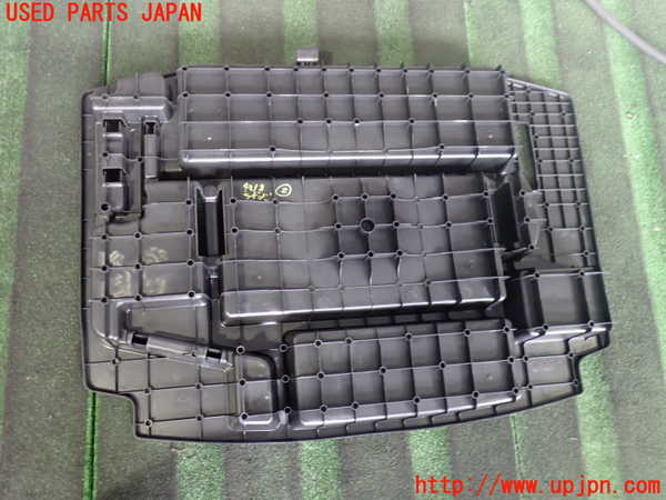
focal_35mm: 30
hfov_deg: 60.0
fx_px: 577
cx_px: 333
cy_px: 250
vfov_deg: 46.8
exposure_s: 1/25
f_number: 2.3
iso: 800
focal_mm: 5.4
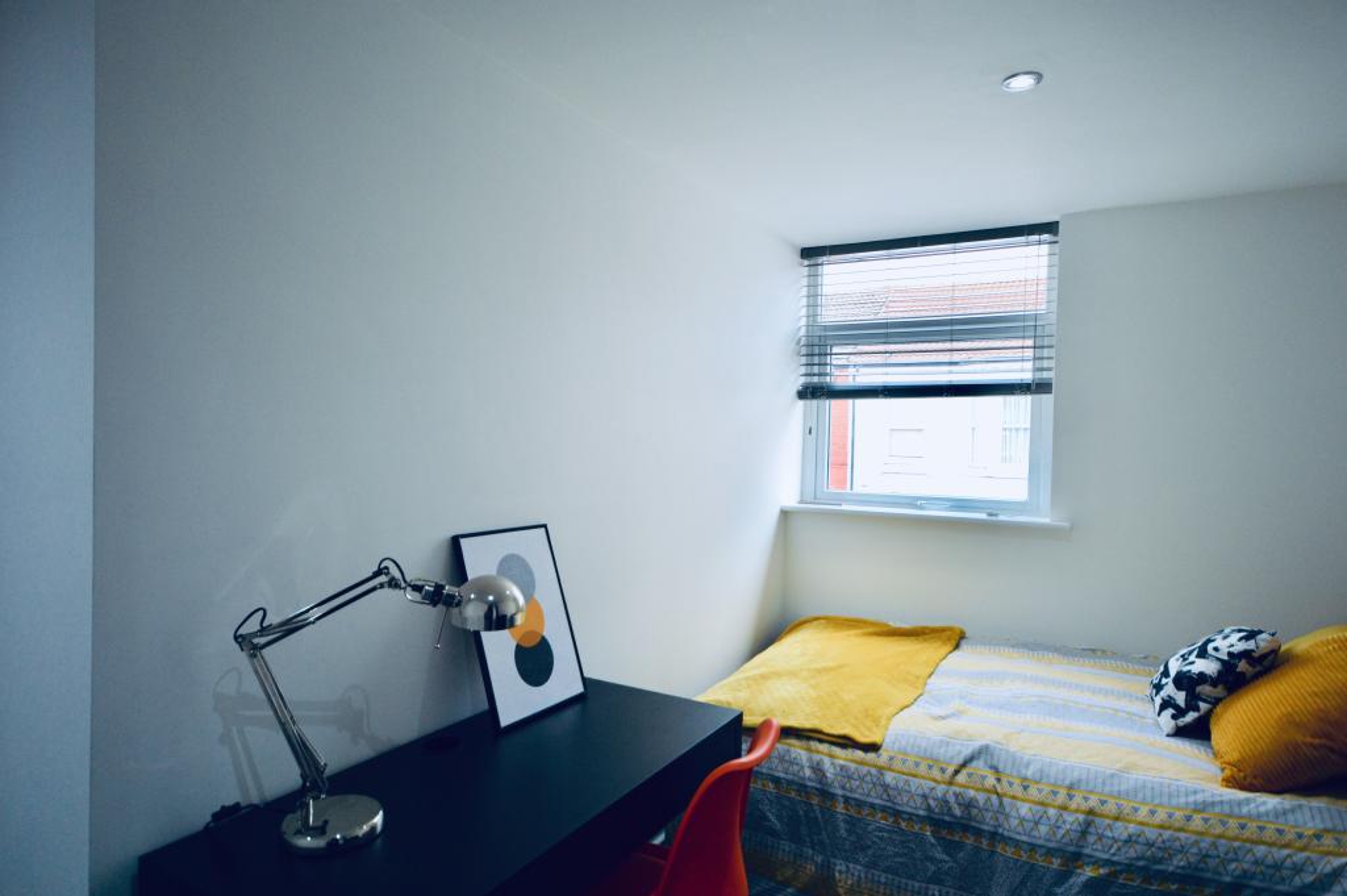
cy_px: 448
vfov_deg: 59.4
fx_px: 785
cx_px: 674
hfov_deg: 81.2
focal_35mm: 21
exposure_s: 1/80
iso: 400
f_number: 4.8
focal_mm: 14
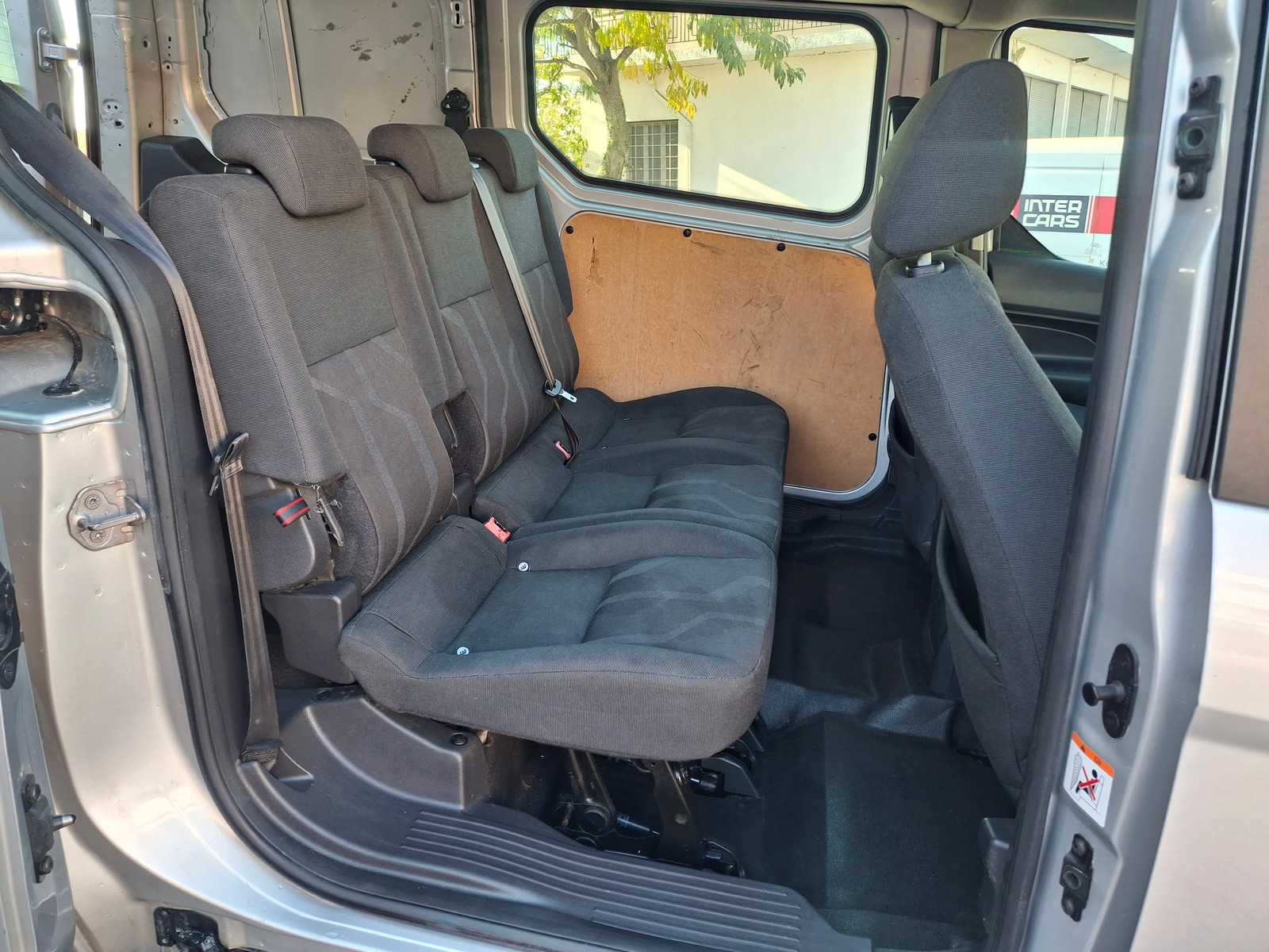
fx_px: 916
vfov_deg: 54.9
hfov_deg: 69.4
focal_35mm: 25
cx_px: 634
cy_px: 476
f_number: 1.8
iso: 40
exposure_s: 1/100
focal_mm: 4.69
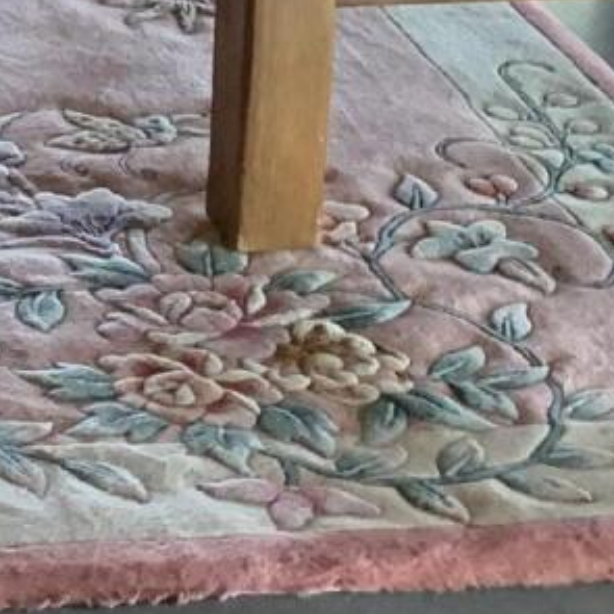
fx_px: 3131
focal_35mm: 156
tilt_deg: -11.6
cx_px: -510
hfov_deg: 10.5
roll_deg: +0.3
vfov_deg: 10.2
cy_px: -674
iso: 250
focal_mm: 4.25
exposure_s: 1/60
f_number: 1.8
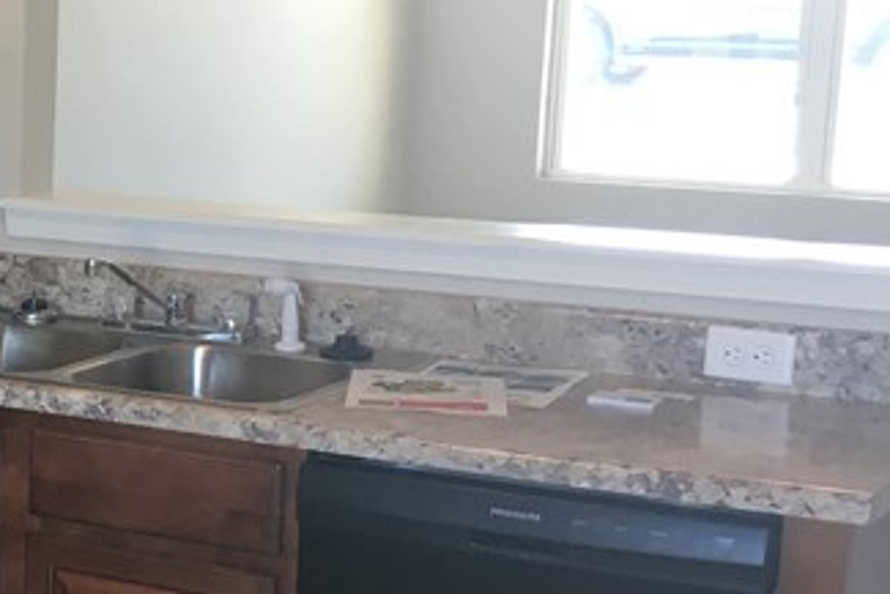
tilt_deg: -12.4
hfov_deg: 19.3
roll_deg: +0.3
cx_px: -359
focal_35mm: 95
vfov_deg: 14.4
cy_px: 386
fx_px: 2350
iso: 64
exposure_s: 1/30
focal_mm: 4.15
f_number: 2.2
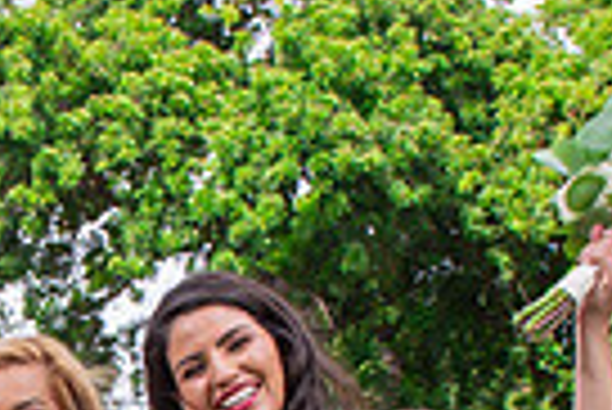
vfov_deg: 12.6
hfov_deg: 18.7
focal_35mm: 102
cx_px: -171
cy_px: 671
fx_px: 1736
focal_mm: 24
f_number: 7.1
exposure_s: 1/250
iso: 400
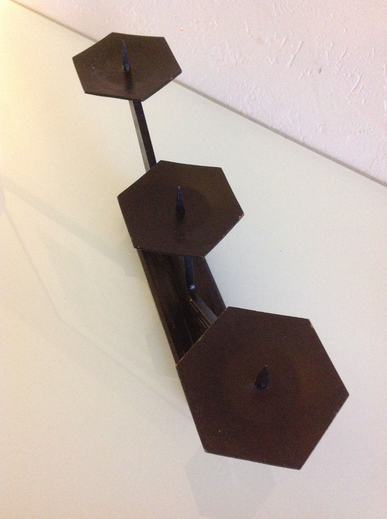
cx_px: 194
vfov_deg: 52.7
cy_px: 260
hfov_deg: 40.6
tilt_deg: -56.9
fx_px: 523
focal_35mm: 35
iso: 500
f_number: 2.4
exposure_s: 1/17
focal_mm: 4.28
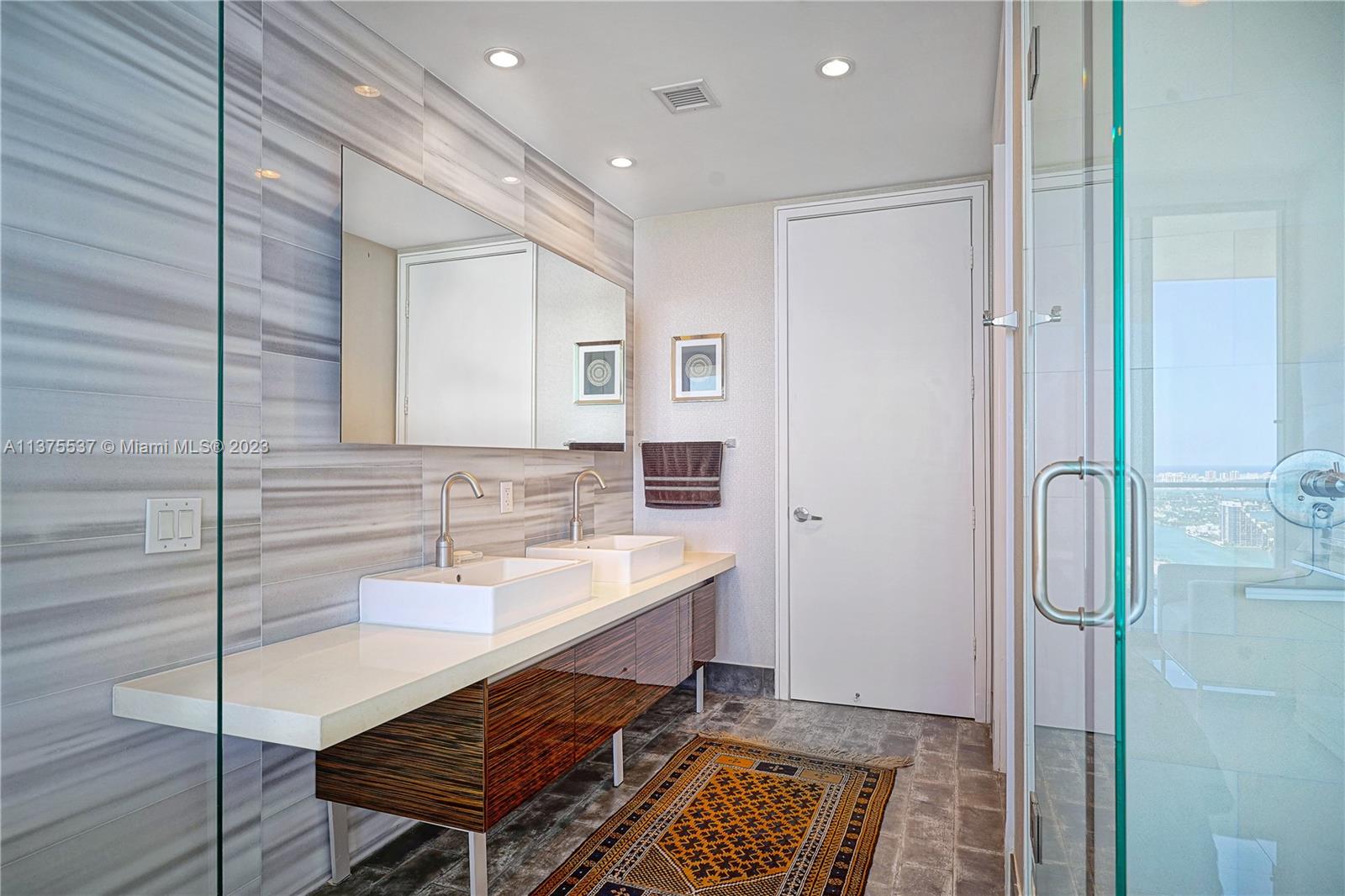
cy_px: 448
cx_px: 672
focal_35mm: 20
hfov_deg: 84.0
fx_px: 747
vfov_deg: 61.9
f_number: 8
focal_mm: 20
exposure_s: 1/20
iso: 250
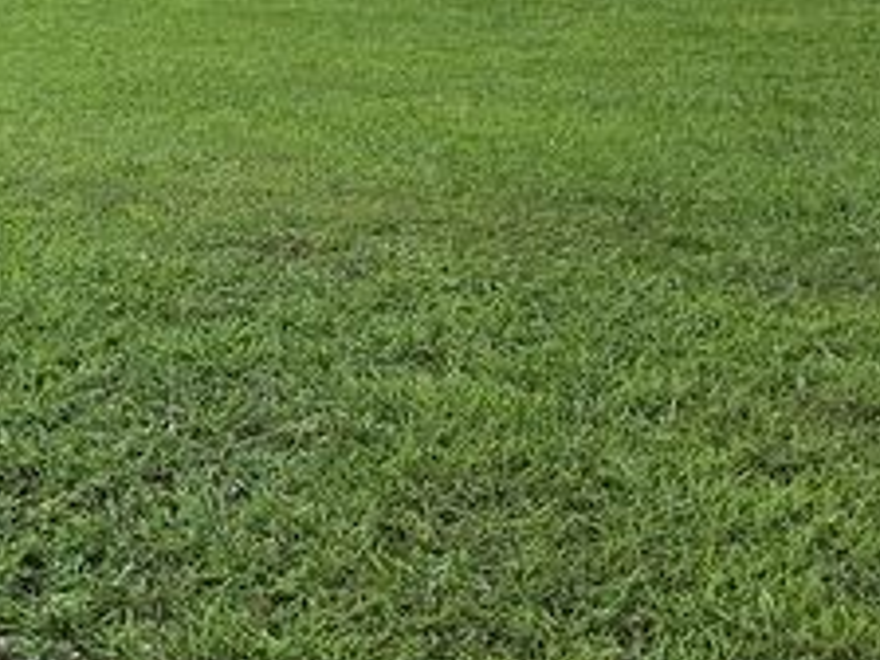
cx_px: -589
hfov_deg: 19.4
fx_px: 2085
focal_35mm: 82
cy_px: 75
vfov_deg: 17.7
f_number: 1.8
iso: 25
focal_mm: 5.4
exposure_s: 1/1884
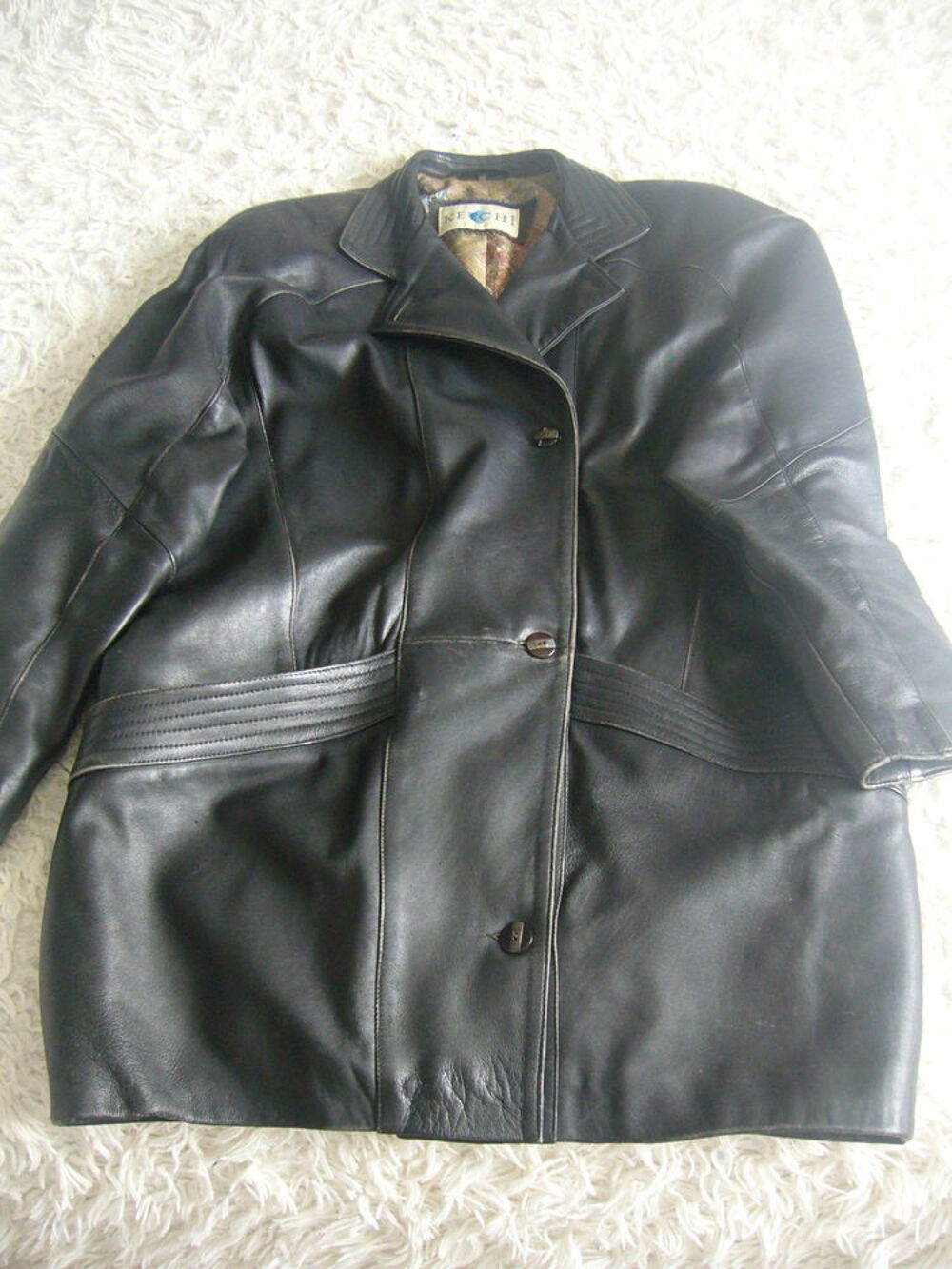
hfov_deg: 40.7
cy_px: 634
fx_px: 1283
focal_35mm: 35
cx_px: 476
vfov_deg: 52.6
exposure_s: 1/8
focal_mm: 5.8
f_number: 2.8
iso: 200
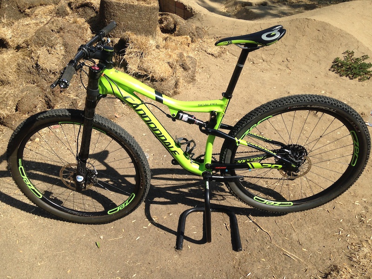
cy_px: 140
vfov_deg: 42.9
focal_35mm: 33
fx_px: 355
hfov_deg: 55.4
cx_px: 186
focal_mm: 4.12
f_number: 2.4
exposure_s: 1/1466
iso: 50
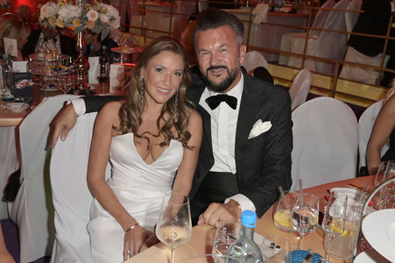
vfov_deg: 38.8
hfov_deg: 55.8
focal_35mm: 34
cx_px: 198
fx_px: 373
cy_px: 132
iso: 4000
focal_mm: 34
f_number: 5
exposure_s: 1/30
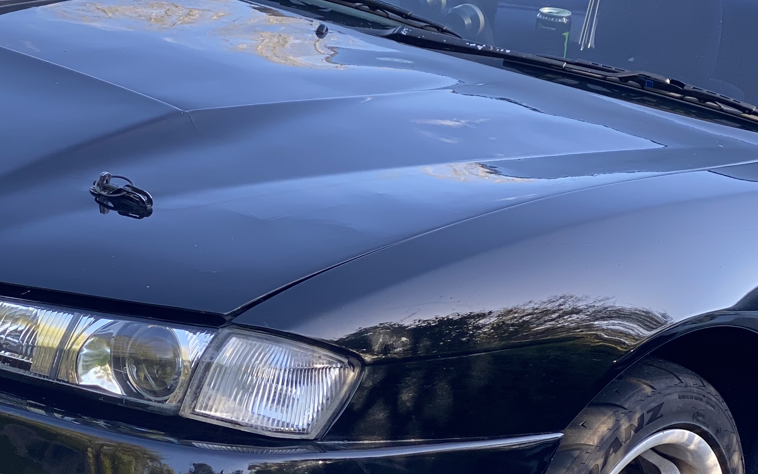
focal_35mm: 120
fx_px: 2479
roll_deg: -11.5
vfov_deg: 10.9
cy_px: 269
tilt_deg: -13.3
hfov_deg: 17.2
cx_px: 144
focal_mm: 6
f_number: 2
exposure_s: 1/122
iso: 25
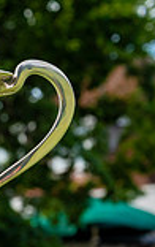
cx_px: -283
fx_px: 1663
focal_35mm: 247
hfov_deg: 5.1
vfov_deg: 8.4
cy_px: 255
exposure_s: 1/200
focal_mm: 64
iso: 320
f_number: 8
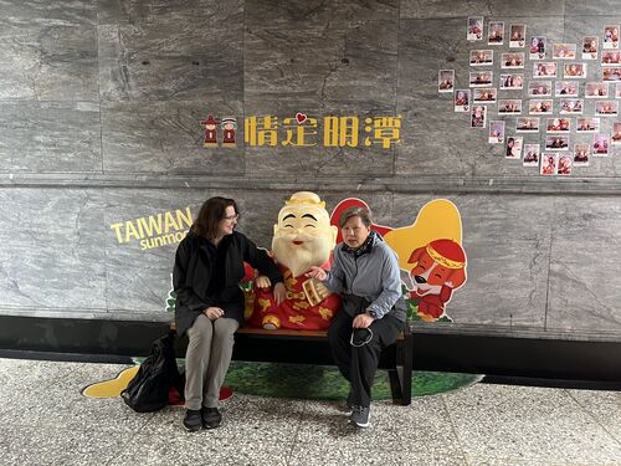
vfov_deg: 53.1
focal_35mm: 26
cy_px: 233
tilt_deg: -6.3
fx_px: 466
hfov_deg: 67.3
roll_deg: -0.4
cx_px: 310
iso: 200
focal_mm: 5.1
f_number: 1.6
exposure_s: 1/60
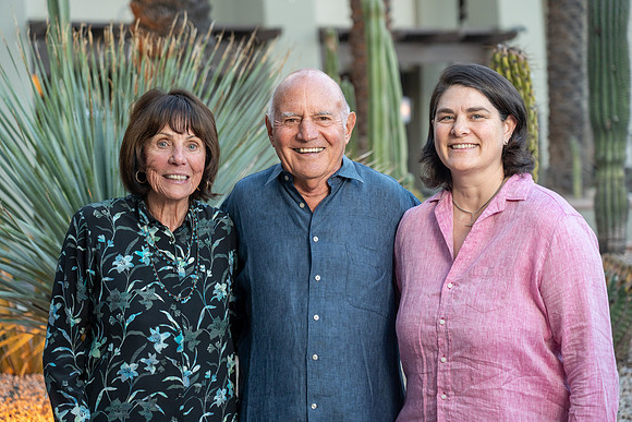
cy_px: 211
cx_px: 316
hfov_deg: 23.6
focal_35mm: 86
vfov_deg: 15.9
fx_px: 1510
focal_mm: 86
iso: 800
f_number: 4
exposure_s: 1/160
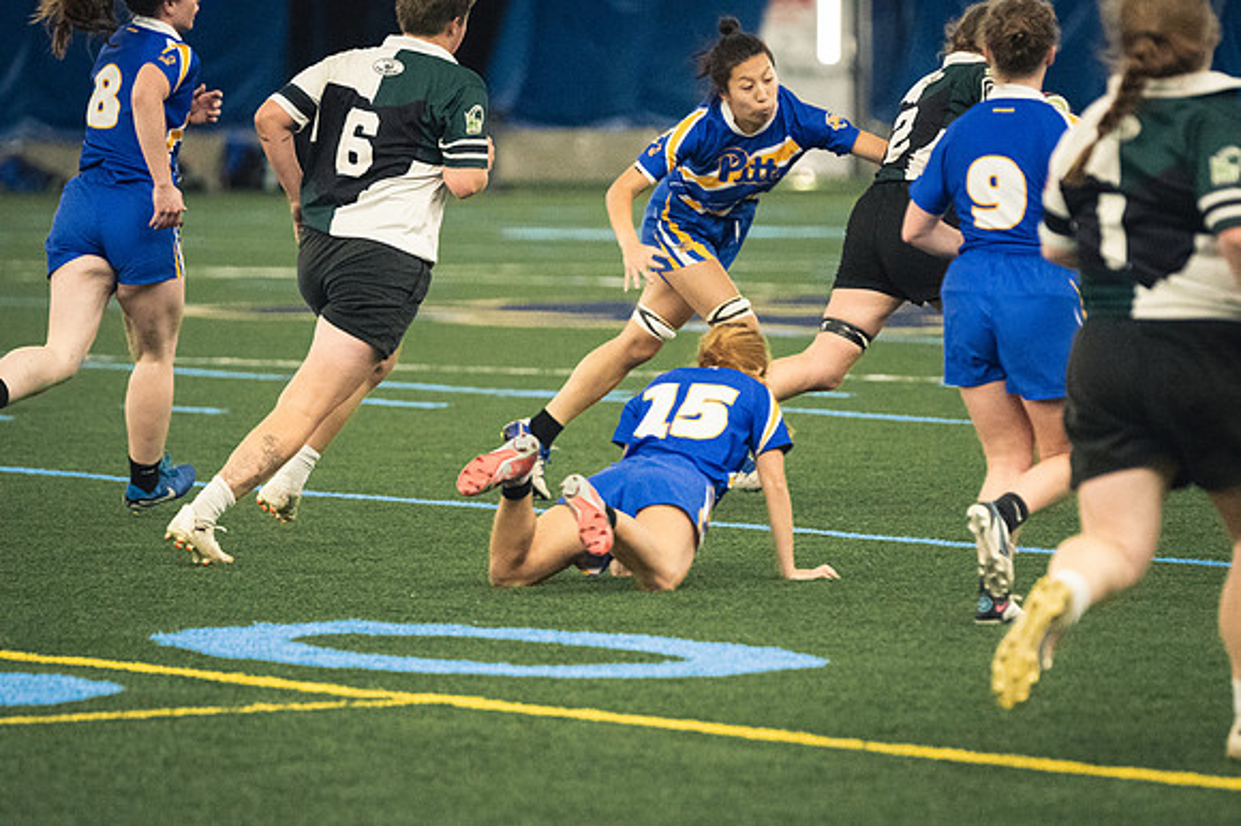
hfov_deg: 7.1
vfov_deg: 4.7
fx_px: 10060
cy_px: 413
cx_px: 620
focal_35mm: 292
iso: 11400
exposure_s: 1/500
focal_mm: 195
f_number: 2.8
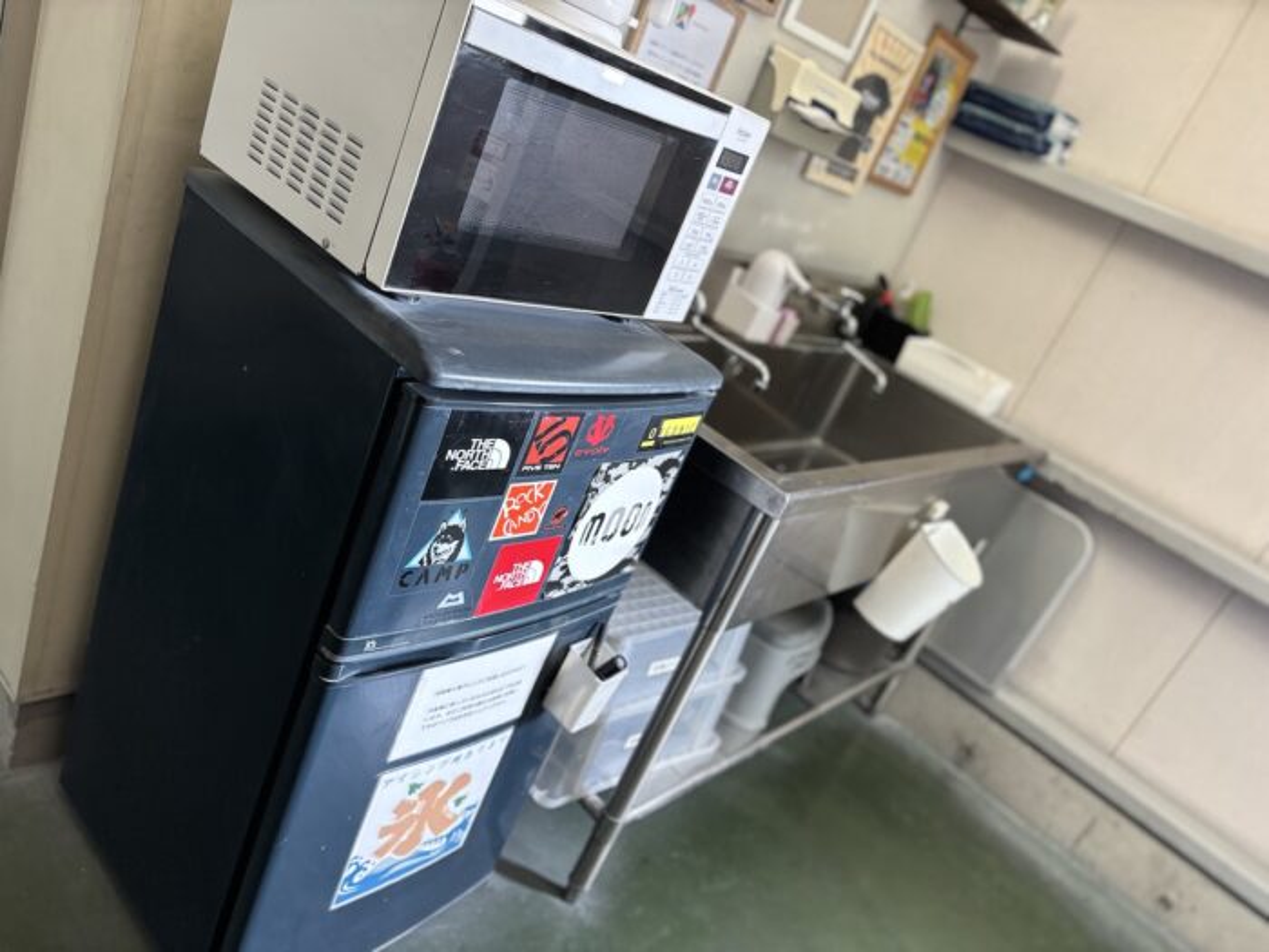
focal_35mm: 26
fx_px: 953
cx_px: 634
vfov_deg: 53.1
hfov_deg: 67.3
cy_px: 476
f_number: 1.6
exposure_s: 1/40
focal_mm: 5.96
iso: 500
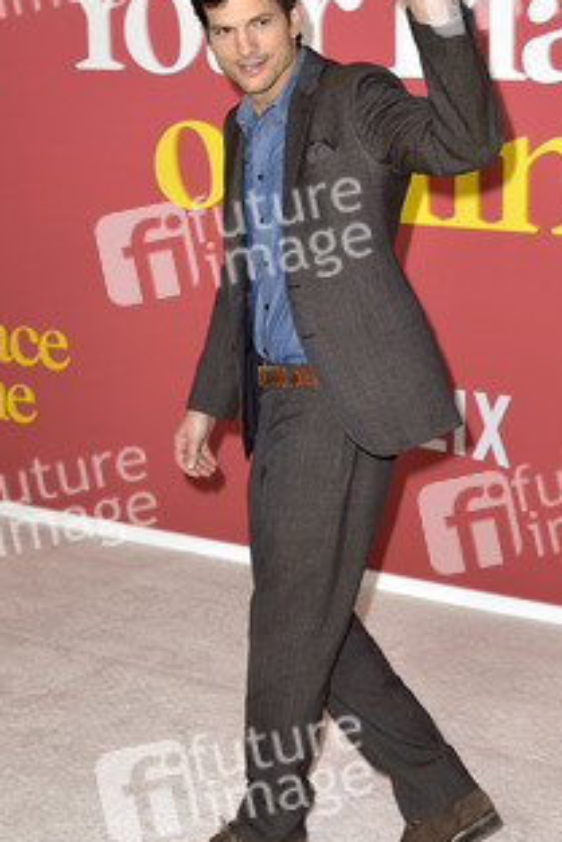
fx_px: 1497
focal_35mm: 64
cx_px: 313
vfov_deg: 31.4
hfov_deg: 21.3
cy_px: 377
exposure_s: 1/250
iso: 400
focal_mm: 50
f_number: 6.3
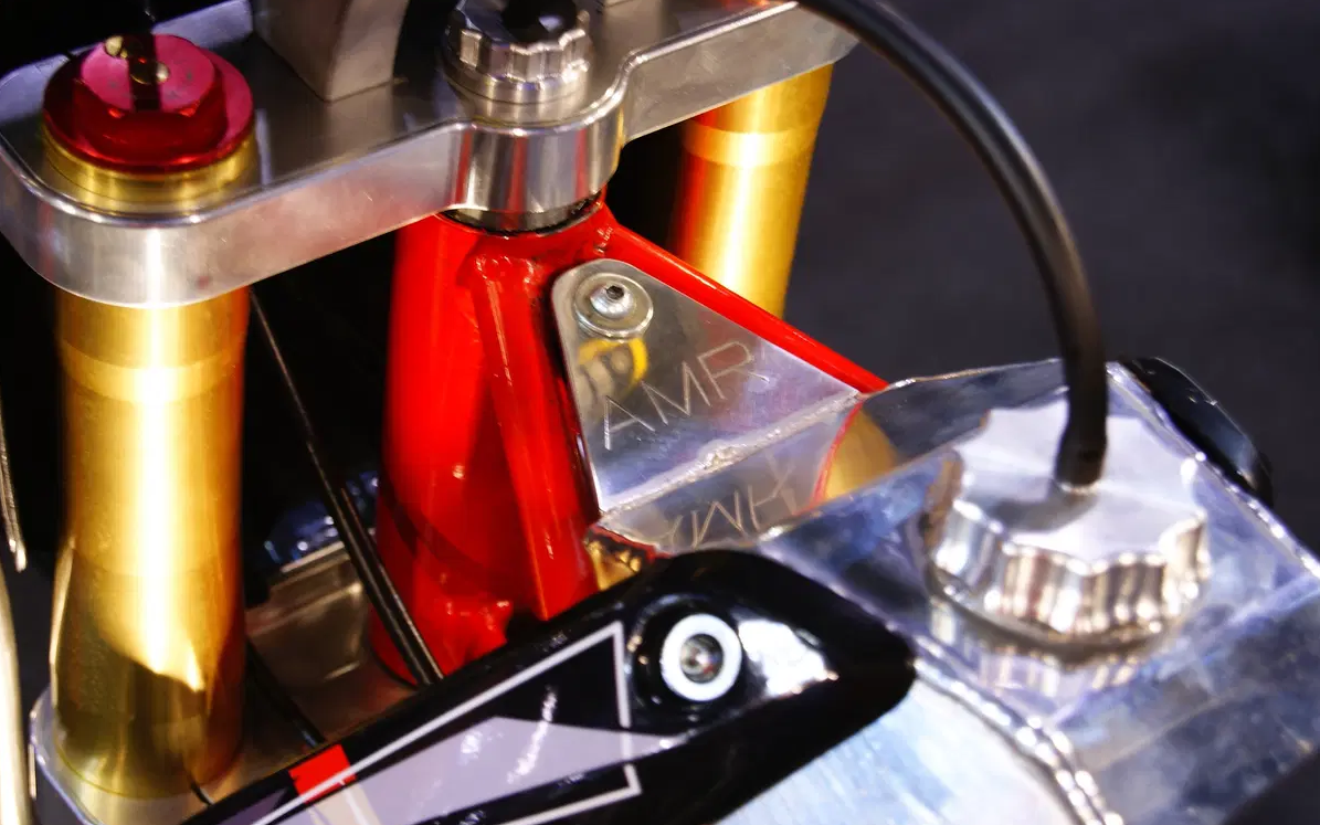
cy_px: 393
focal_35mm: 85
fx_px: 3040
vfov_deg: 15.5
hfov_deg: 24.5
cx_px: 659
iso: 200
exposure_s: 1/6
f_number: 5.6
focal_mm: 55
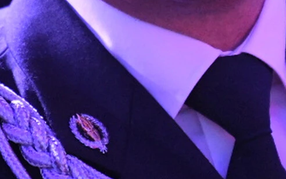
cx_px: 233
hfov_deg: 2.0
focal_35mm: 1061
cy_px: -65
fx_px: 8266
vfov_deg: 1.2
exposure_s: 1/200
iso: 6400
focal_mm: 200
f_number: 2.8
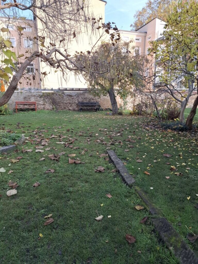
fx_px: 175
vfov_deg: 73.9
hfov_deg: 58.9
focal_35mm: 23
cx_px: 99
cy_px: 132
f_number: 1.8
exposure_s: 1/296
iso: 50
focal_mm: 5.54
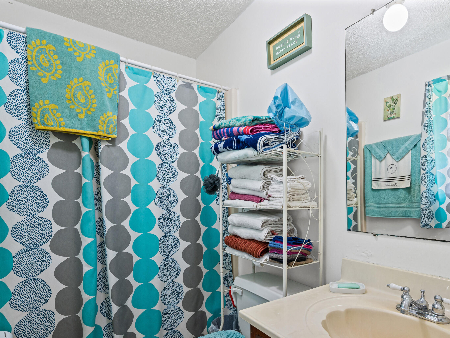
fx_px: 260
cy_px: 194
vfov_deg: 65.6
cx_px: 284
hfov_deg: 80.1
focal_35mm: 20
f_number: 9.5
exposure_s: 1/4
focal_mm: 16
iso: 800
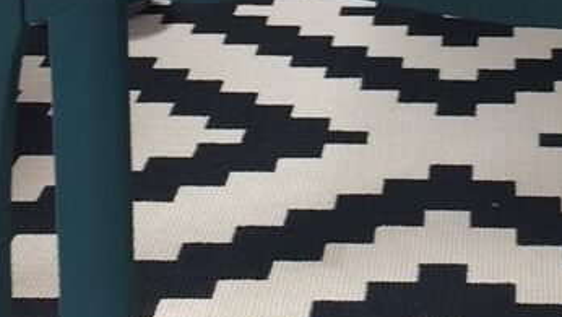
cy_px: -101
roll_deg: -0.2
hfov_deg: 14.3
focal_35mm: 149
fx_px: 2221
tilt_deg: -13.4
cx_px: 486
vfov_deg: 8.0
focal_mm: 4.15
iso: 50
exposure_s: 1/50
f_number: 2.2
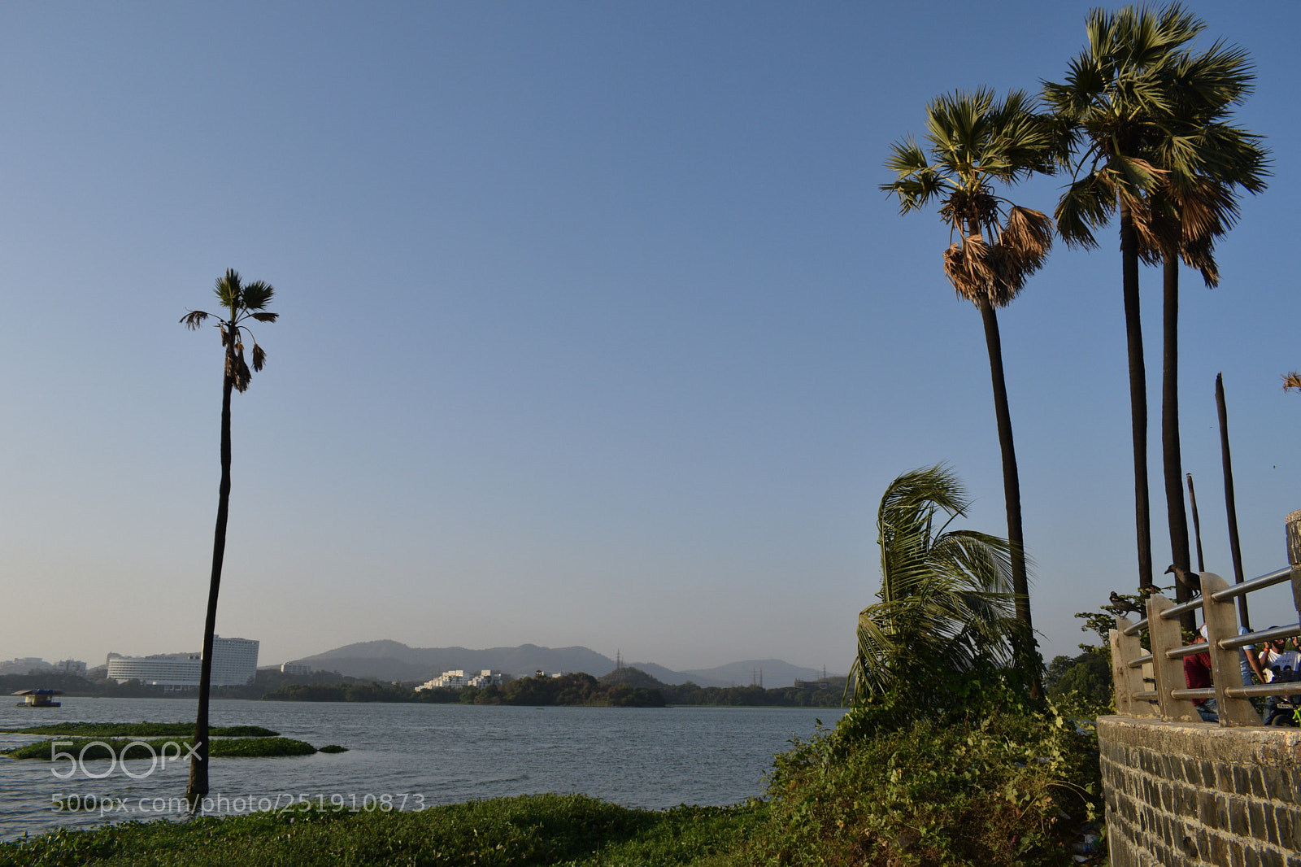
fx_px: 975
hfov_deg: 67.4
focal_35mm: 27
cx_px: 650
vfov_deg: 47.9
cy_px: 434
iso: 200
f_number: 9
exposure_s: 1/640
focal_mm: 18
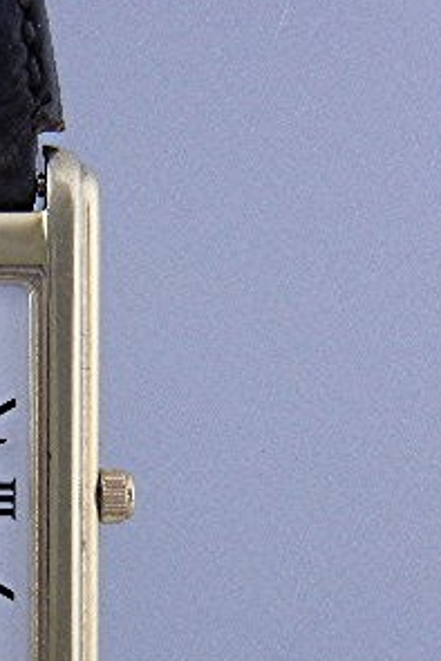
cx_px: -116
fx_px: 1615
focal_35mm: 88
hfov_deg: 14.9
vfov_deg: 22.9
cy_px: 473
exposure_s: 1/17.7
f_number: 3.7
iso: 400
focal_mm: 7.1
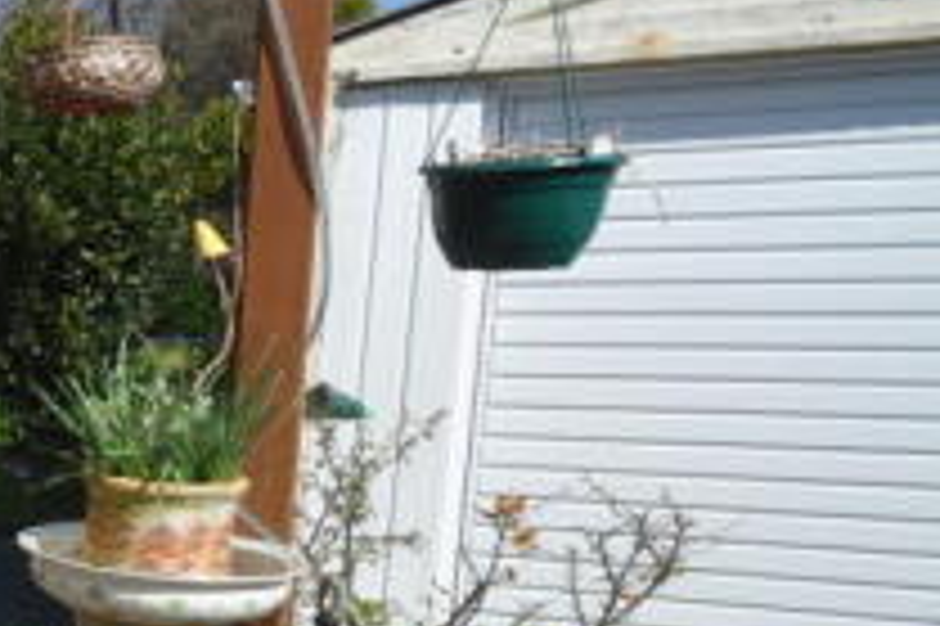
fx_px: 1226
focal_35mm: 47
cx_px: -495
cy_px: 486
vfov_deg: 28.1
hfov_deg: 27.5
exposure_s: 1/320
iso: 200
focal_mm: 10
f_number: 9
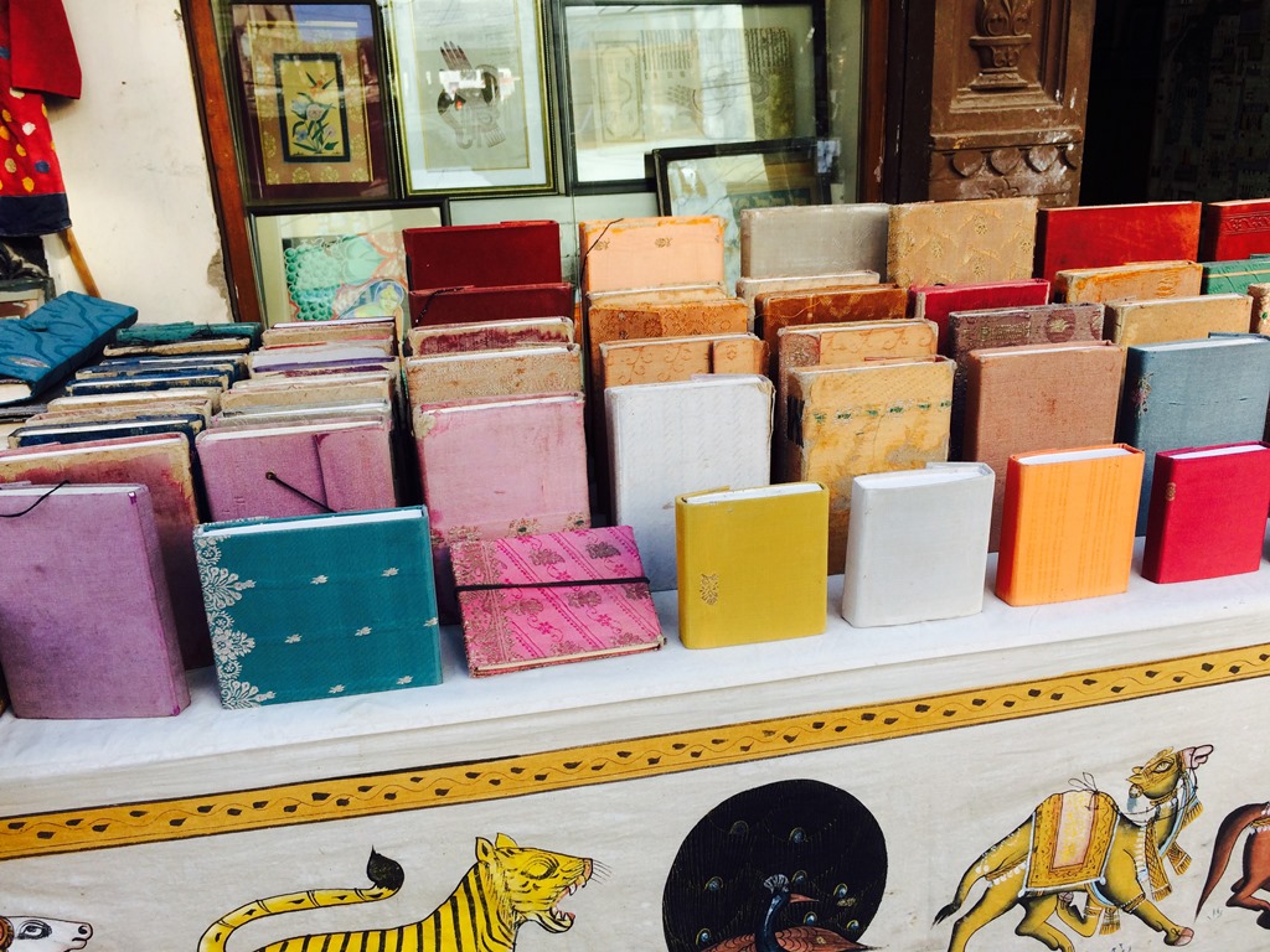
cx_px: 635
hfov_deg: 61.7
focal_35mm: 29
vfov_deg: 48.2
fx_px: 1064
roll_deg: +3.6
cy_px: 476
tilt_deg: -21.6
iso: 32
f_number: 2.2
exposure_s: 1/193
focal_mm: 4.15
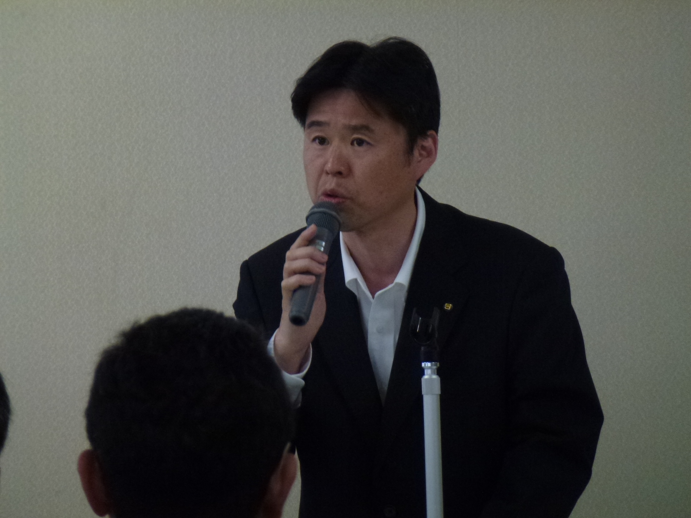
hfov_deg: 5.3
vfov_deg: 4.0
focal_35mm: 374
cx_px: 346
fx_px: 7466
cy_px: 259
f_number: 5.9
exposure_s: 1/60
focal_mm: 67
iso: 400
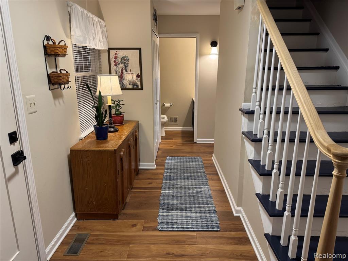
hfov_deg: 71.6
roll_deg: +0.2
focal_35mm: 24
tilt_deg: -15.0
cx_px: 174
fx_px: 241
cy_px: 130
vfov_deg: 56.8
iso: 200
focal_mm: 6.76
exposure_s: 1/60
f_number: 1.78
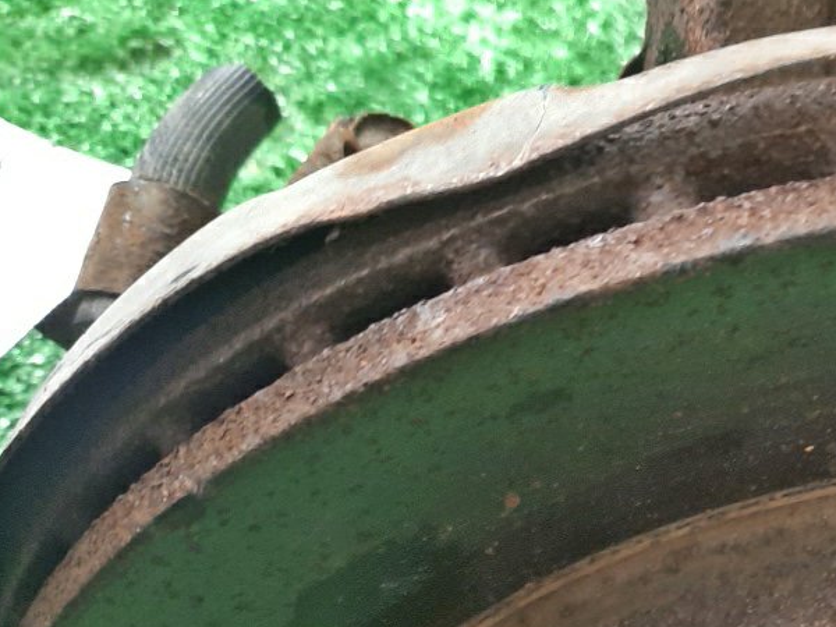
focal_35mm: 60
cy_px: 658
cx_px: 836
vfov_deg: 23.2
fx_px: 1449
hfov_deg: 30.0
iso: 342
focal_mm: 4.6
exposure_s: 1/33
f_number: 2
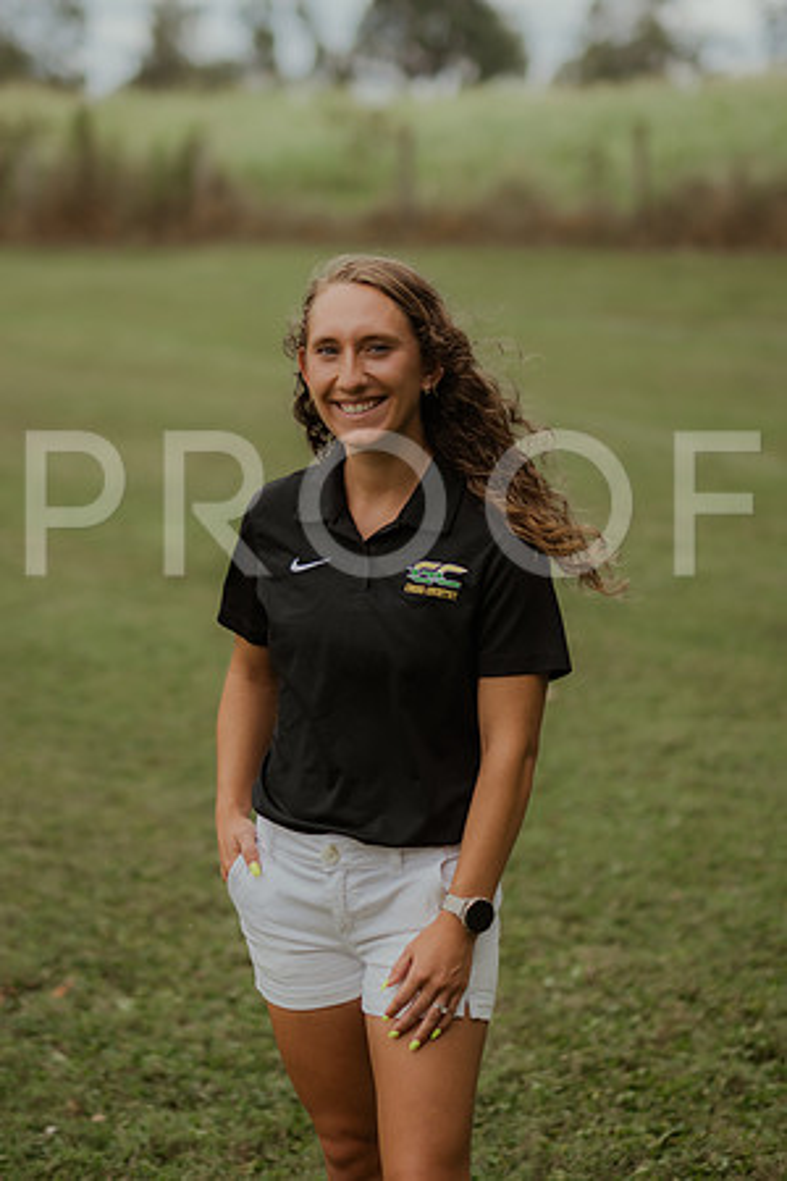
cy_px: 590
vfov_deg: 27.0
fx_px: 2459
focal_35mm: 75
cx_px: 394
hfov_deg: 18.2
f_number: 2.8
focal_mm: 50
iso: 250
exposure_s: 1/3200
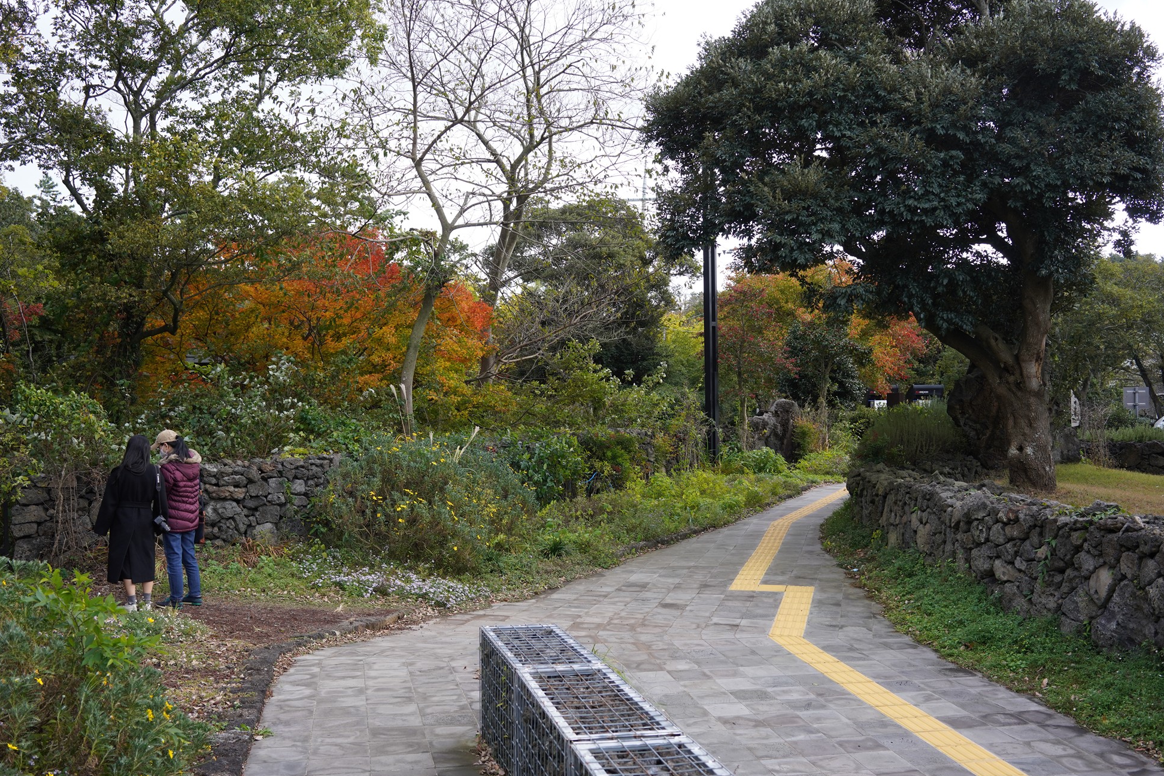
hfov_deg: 53.1
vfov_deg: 36.9
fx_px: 1164
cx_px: 566
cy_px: 398
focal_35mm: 36
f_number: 5
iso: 400
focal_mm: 35
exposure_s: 1/100
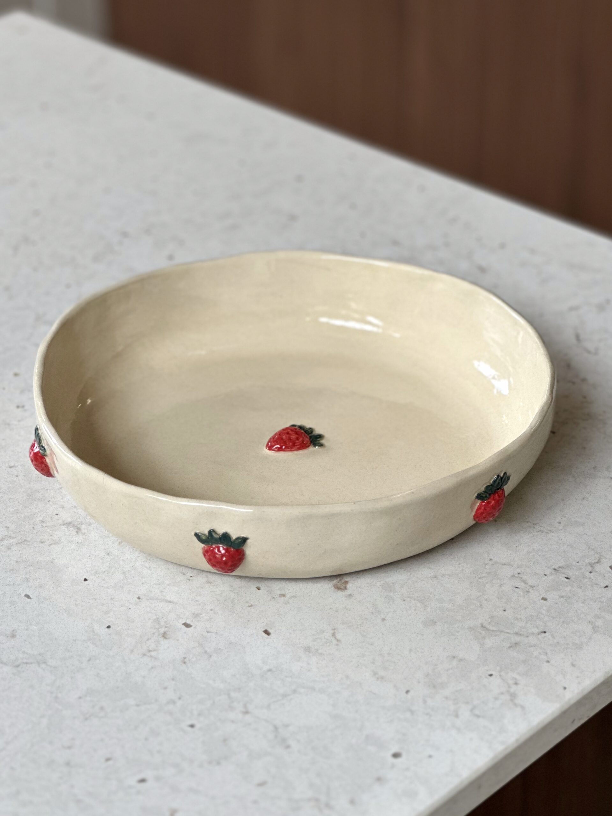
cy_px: 408
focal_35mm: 77
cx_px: 306
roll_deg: +1.1
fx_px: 1816
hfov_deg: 19.1
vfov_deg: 25.3
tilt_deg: -30.4
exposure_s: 1/121
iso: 64
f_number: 2.8
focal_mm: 9
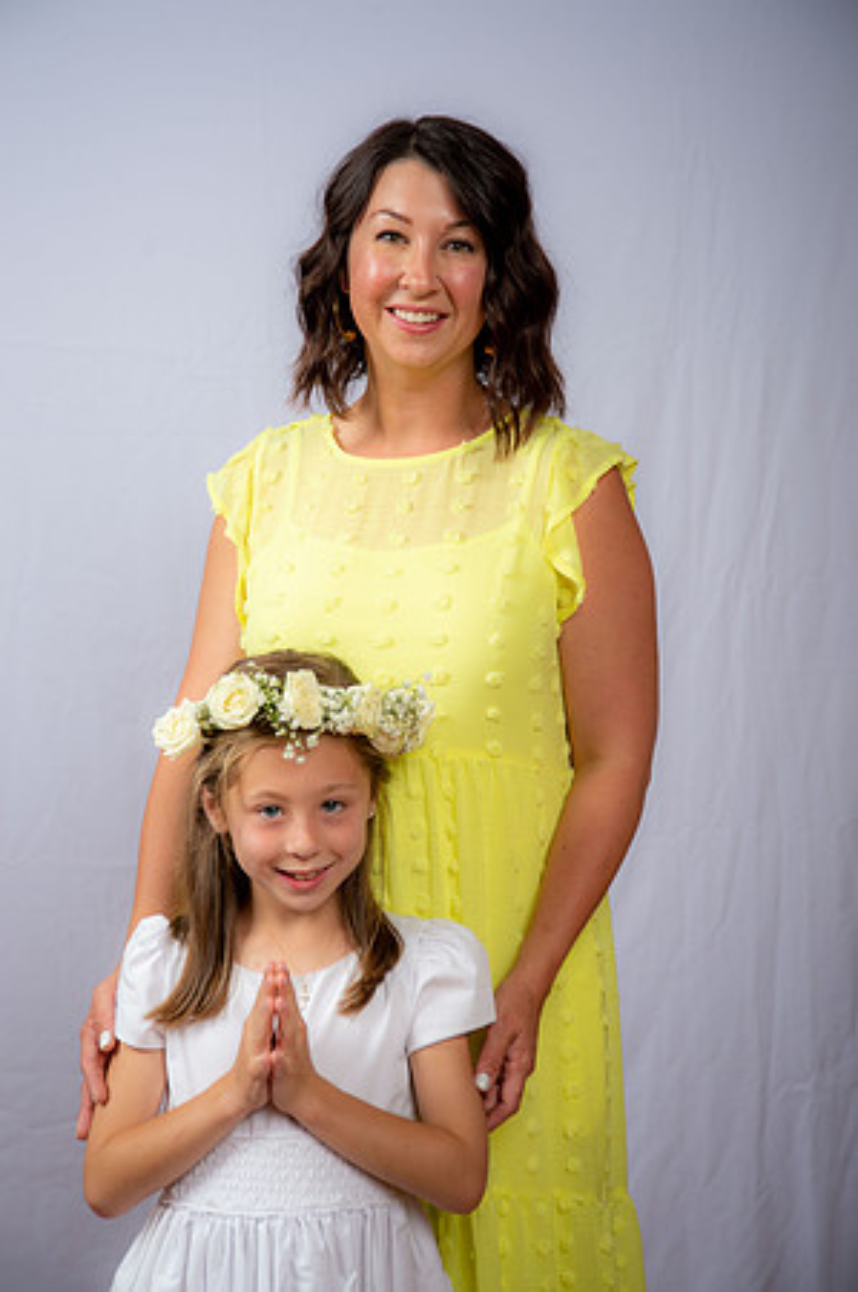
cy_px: 646
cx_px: 429
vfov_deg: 28.9
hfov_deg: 19.4
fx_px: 2508
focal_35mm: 70
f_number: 6.3
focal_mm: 70
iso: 250
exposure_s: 1/160
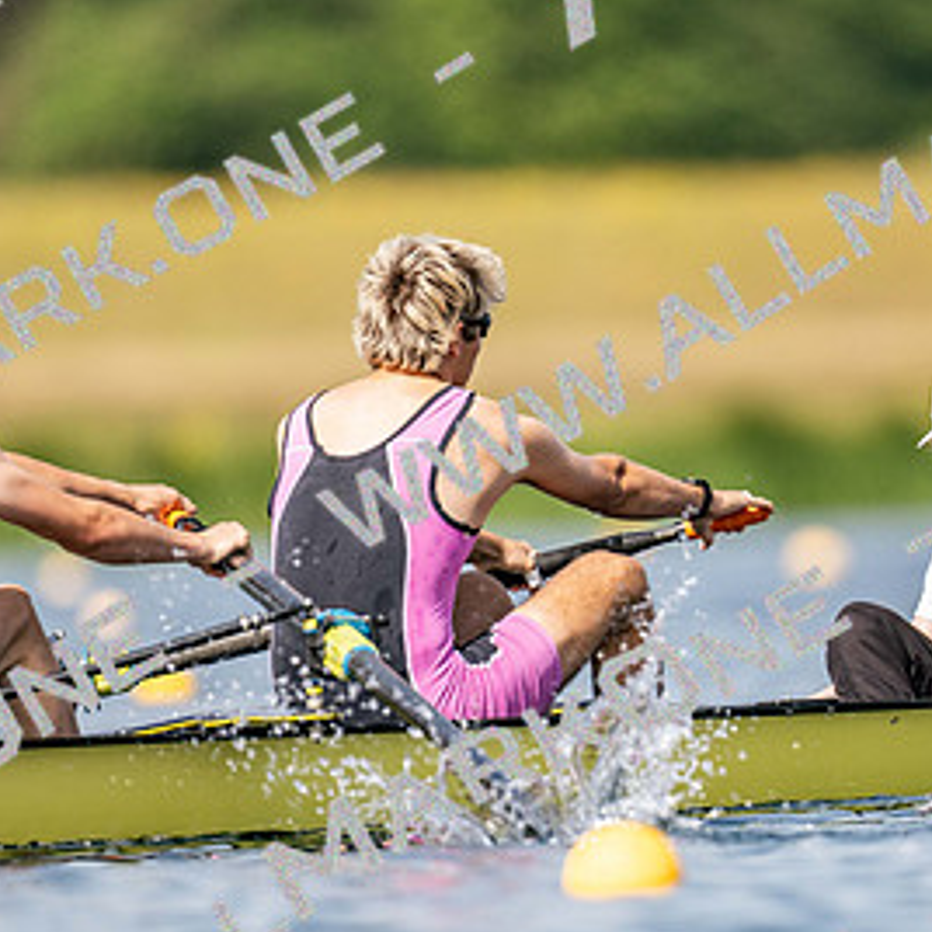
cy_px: 558
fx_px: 33659
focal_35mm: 1105
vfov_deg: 1.6
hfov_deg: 1.6
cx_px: 748
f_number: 4
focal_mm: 600
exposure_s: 1/2500
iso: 140
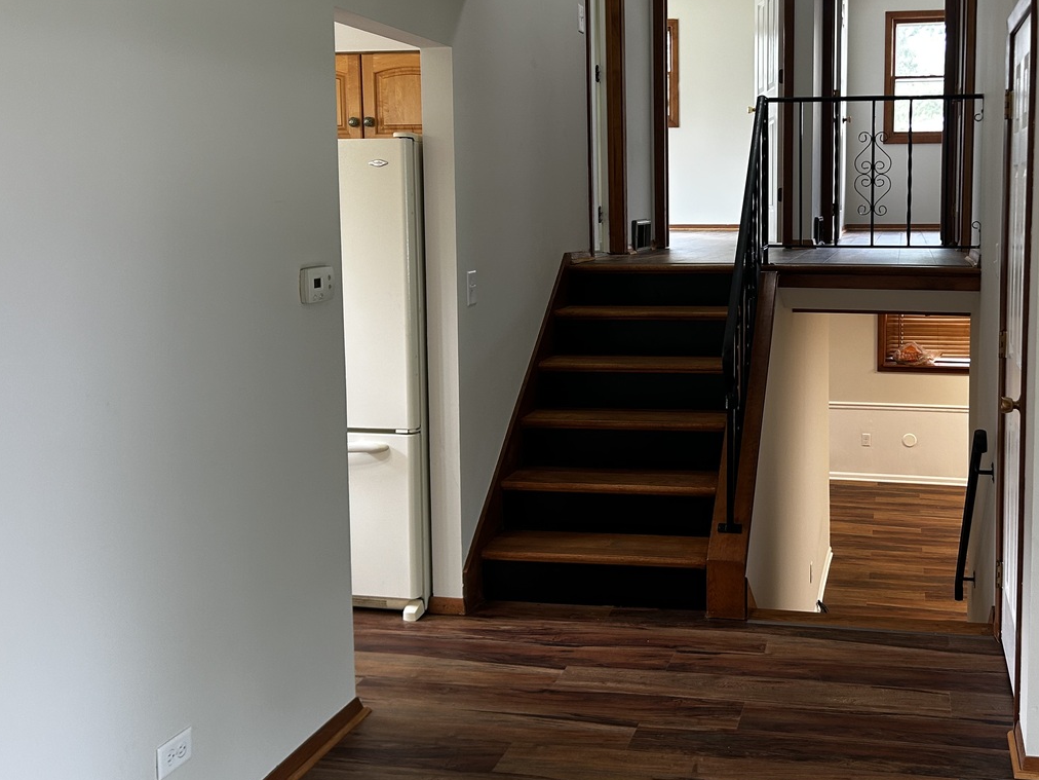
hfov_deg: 49.1
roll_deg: +0.7
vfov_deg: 38.4
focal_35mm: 37
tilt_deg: -5.6
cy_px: 297
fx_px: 1111
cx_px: 708
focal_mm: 5.7
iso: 100
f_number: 1.5
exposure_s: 1/60
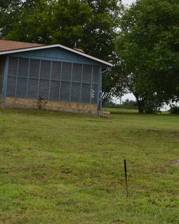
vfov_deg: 19.2
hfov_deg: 15.3
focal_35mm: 100
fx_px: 664
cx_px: 133
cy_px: 110
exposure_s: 1/250
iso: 125
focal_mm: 29
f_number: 8
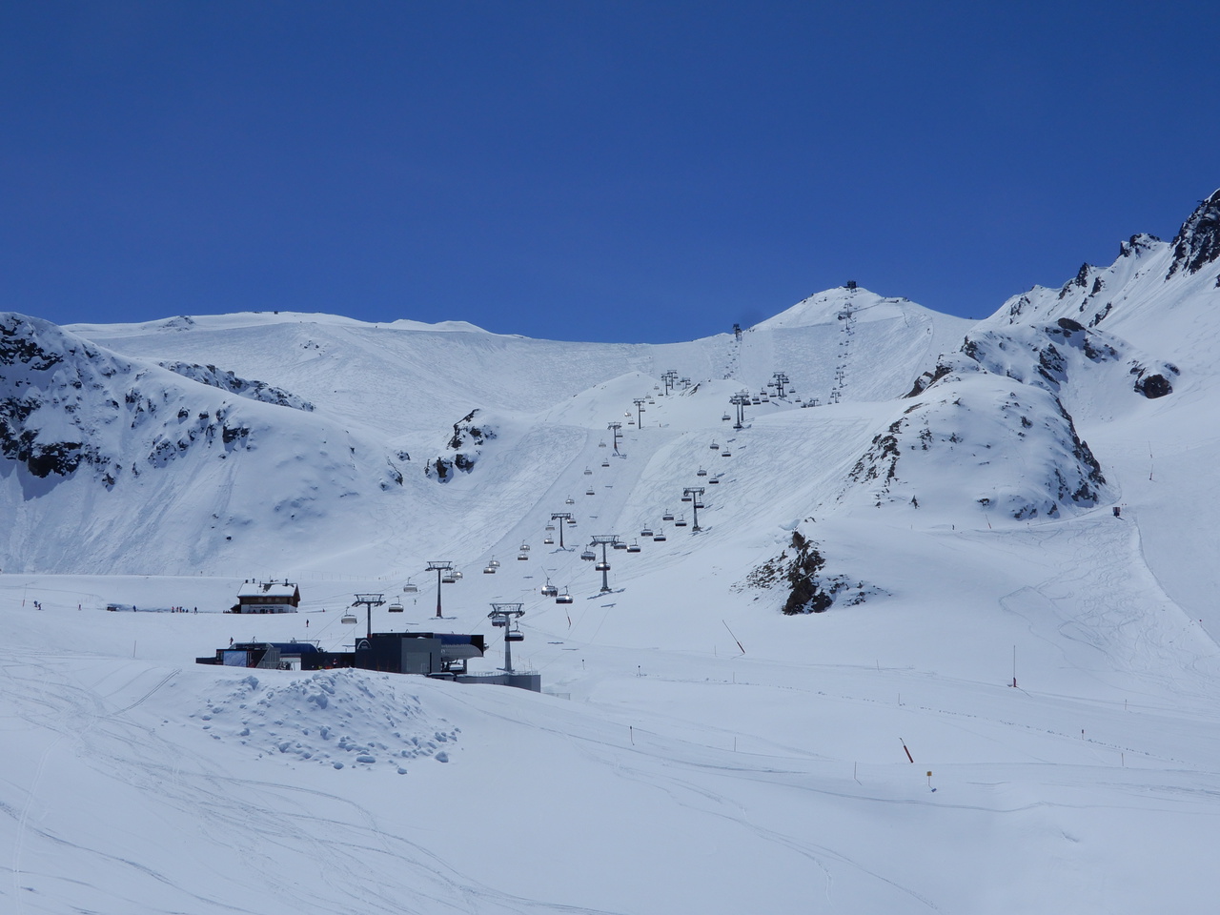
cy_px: 458
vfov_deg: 34.3
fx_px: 1480
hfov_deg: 44.8
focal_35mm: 42
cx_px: 610
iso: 80
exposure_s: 1/2000
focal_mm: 7.5
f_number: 6.3
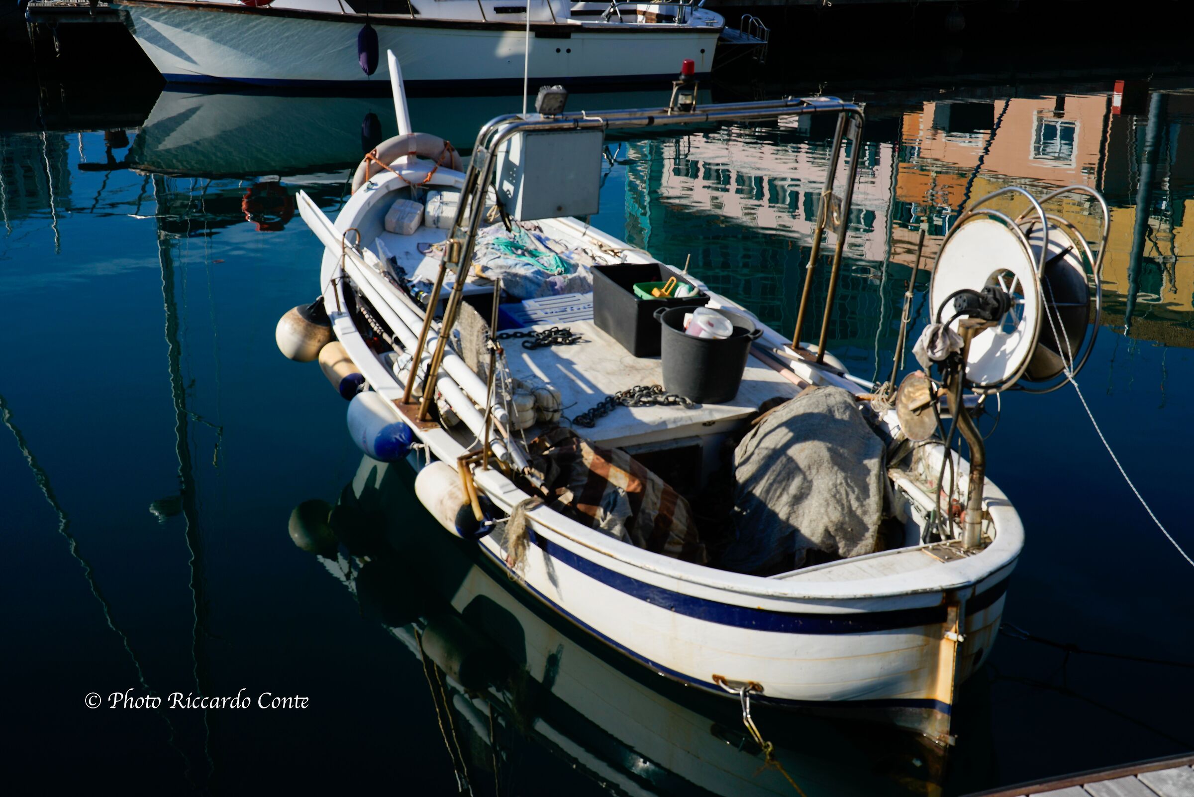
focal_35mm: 50
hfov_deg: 39.6
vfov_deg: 27.0
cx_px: 597
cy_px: 398
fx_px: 1659
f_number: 13
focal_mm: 50
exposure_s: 1/200
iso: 125
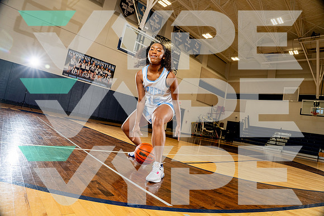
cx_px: 162
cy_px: 108
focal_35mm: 20
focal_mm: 20
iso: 400
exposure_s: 1/250
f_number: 5.6
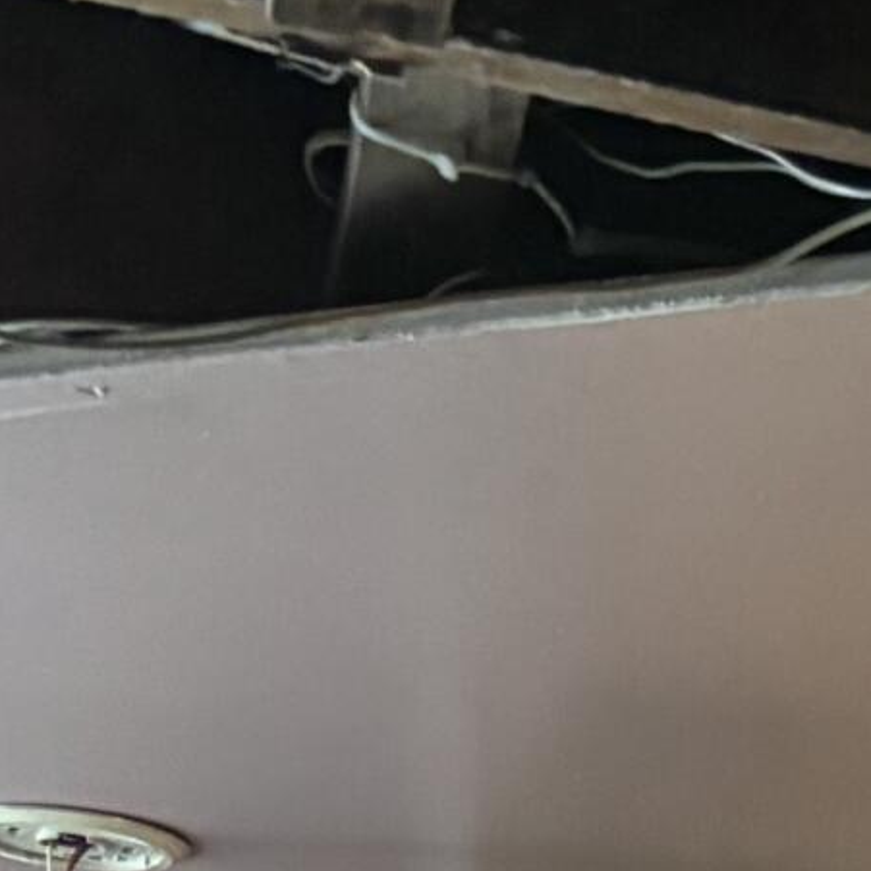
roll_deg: +0.5
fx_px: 4355
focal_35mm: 153
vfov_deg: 9.9
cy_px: 2153
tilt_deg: -1.6
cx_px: 2059
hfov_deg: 10.0
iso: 640
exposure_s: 1/40
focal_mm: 5.96
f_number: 1.6
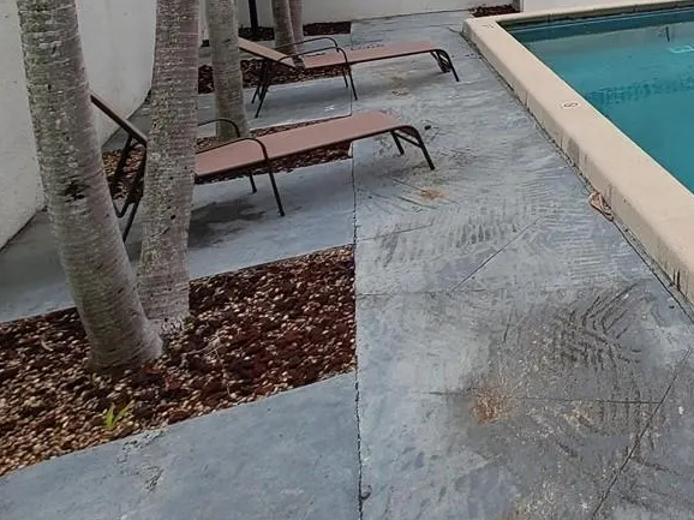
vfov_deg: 33.9
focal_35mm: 36
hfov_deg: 39.0
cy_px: -64
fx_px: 721
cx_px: 814
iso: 50
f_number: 2.2
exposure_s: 1/252
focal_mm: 2.2
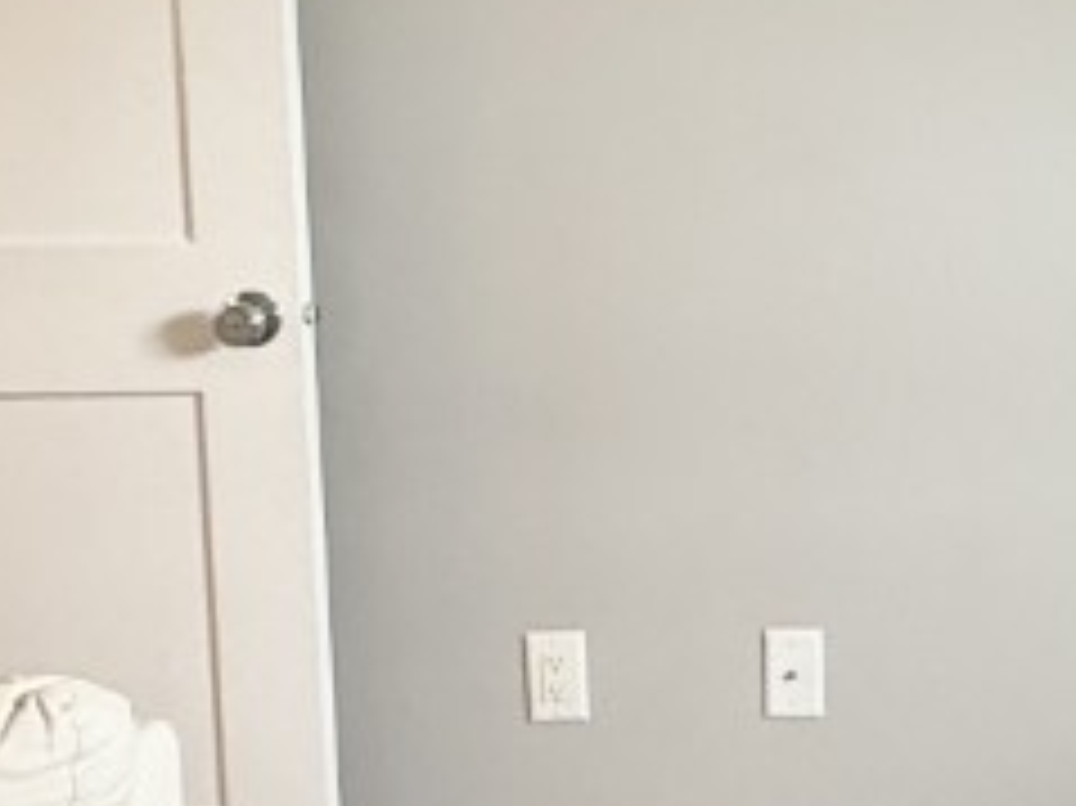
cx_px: 1414
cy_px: 297
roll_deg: +0.0
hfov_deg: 23.0
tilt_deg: -6.8
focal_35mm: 75
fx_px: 2330
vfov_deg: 19.6
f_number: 2.2
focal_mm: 2.22
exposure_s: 1/120
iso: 200
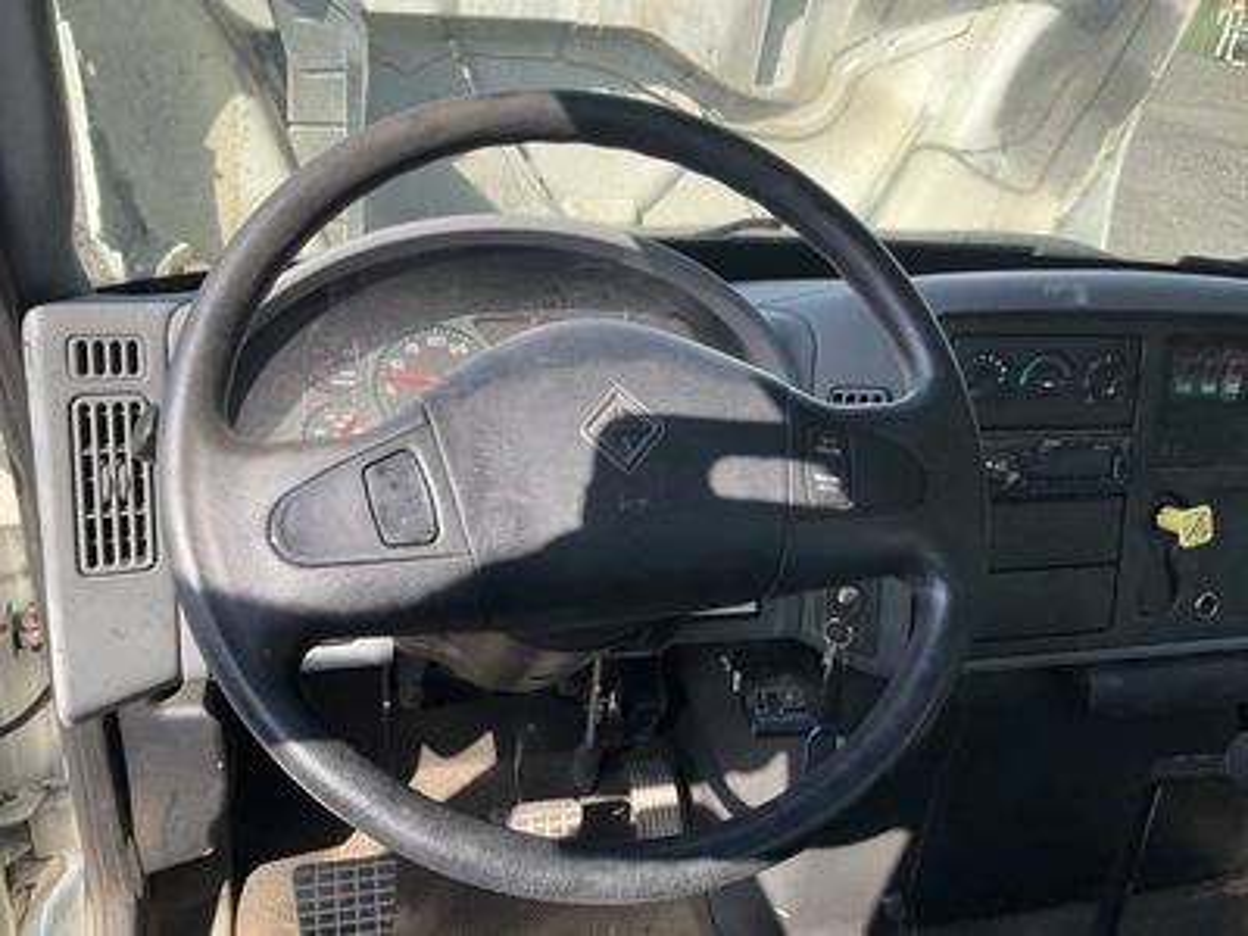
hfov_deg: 61.7
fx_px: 1046
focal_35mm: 29
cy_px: 468
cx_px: 624
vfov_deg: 48.2
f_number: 1.8
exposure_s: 1/428
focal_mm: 3
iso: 25
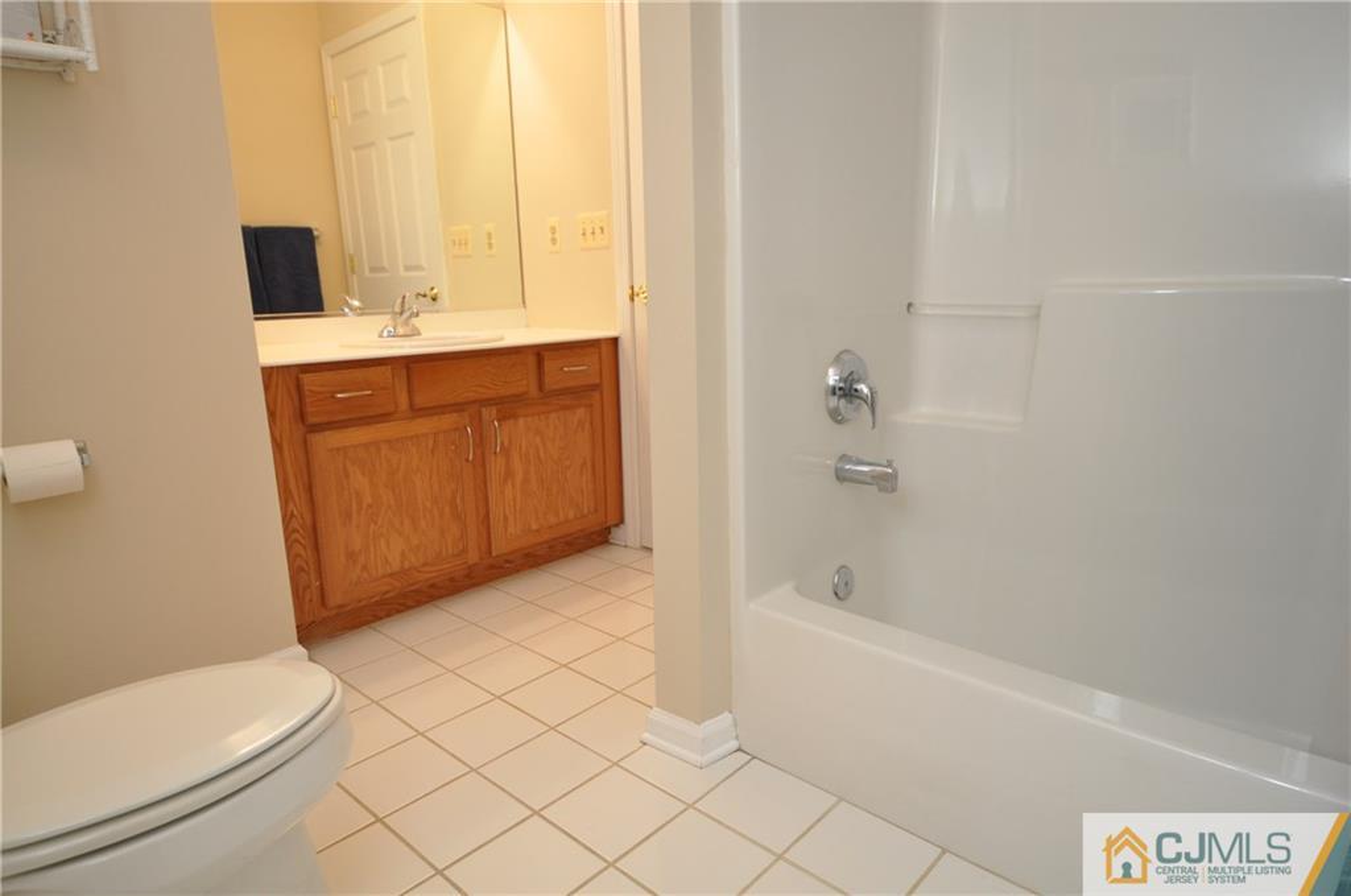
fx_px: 787
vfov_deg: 59.3
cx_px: 676
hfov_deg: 81.3
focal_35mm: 21
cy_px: 448
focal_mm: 14
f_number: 4
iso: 640
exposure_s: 1/60
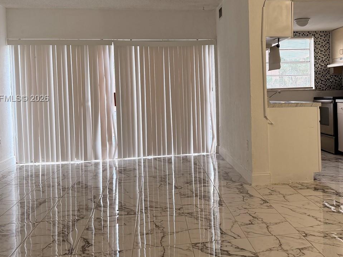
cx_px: 223
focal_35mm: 40
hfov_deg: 46.2
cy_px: 99
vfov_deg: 35.8
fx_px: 396
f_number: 1.78
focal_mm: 6.76
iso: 200
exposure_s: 1/60
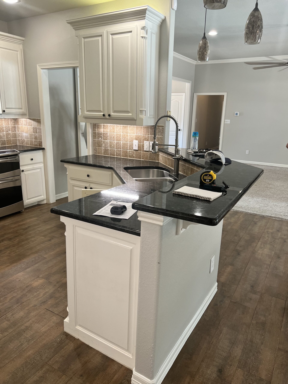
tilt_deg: -14.4
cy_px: 192
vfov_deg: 67.3
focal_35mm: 26
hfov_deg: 53.1
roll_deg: -0.6
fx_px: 288
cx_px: 144
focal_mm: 5.7
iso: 100
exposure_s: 1/120
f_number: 1.5
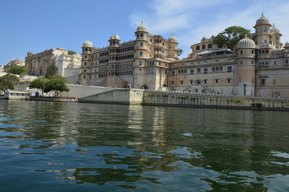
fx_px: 217
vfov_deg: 47.8
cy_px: 96
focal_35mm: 27
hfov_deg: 67.4
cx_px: 144
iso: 280
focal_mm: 18
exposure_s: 1/500
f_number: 11
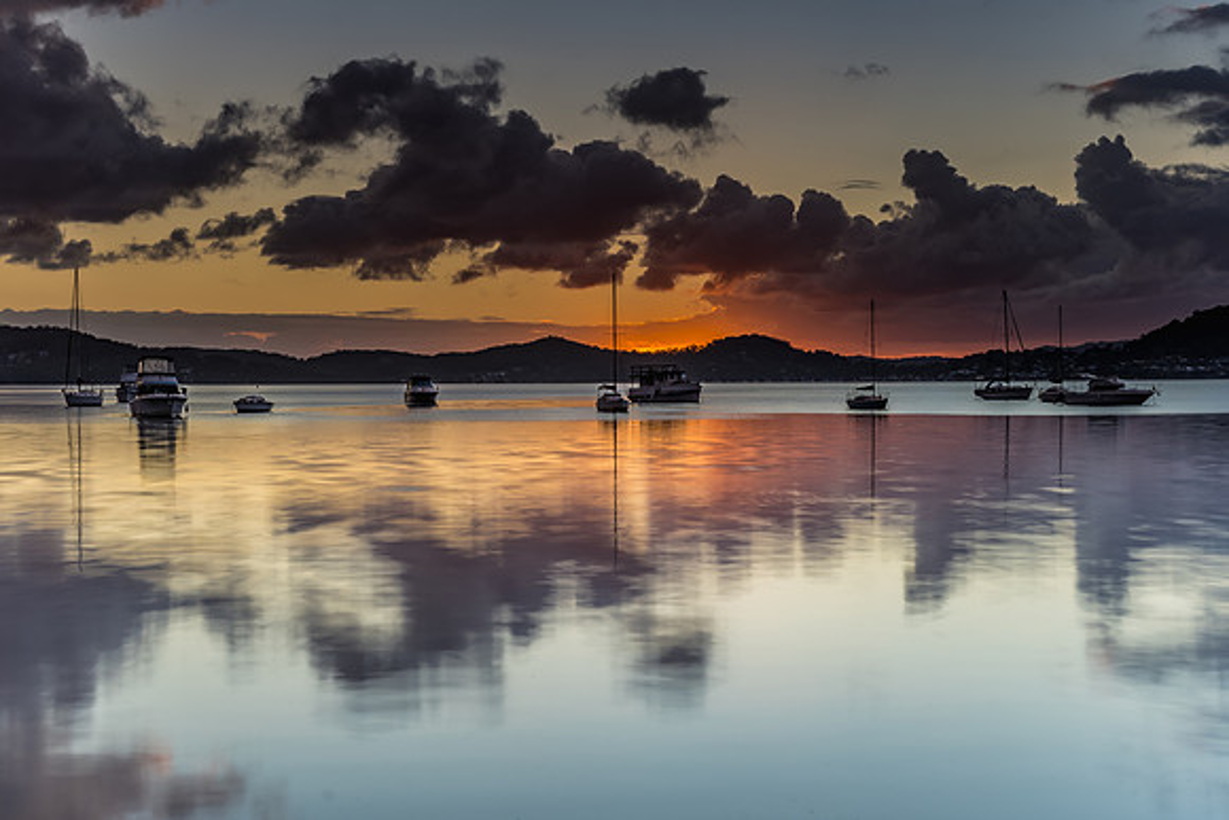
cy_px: 410
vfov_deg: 23.8
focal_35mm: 57
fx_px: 1946
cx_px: 614
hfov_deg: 35.0
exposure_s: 2
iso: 50
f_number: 11
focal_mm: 38
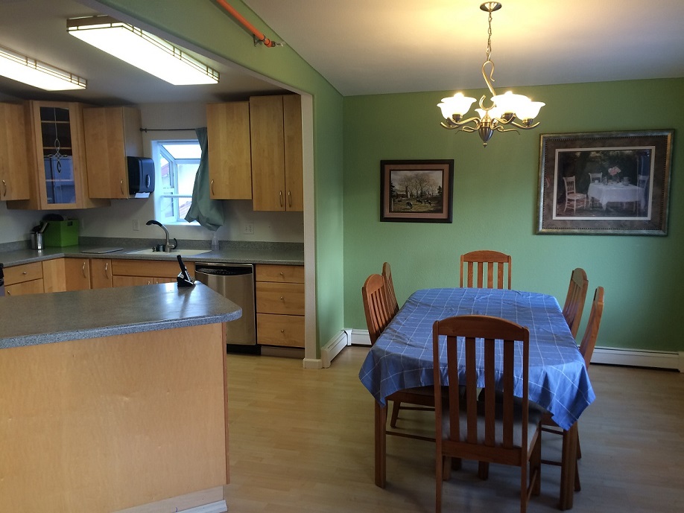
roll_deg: +0.6
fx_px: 573
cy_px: 256
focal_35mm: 29
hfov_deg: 61.6
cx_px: 342
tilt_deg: -8.0
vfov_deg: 48.2
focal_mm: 4.15
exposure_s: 1/30
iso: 50
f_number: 2.2
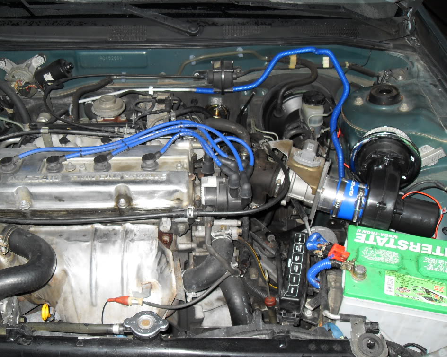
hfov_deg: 50.3
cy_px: 180
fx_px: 476
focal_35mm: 36
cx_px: 212
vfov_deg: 41.1
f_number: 2.8
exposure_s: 1/45
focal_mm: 6.3
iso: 100
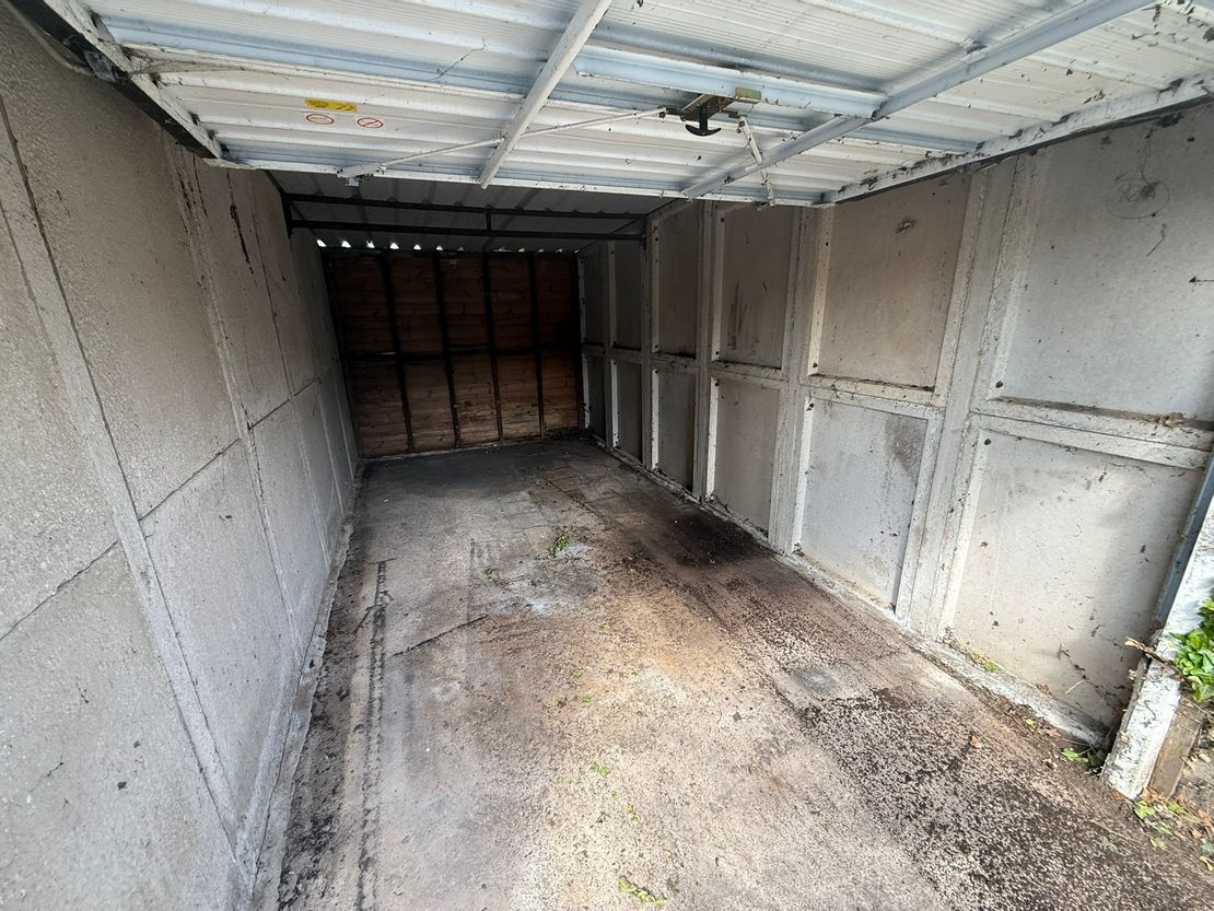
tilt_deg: -17.3
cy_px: 456
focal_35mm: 14
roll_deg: +1.4
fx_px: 491
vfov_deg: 85.7
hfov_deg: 102.1
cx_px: 607
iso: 80
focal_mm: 2.22
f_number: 2.2
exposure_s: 1/99
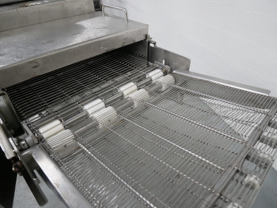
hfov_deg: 71.6
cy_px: 104
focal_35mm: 24
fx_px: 192
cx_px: 138
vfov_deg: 56.9
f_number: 3.5
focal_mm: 12
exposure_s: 1/60
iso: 1000
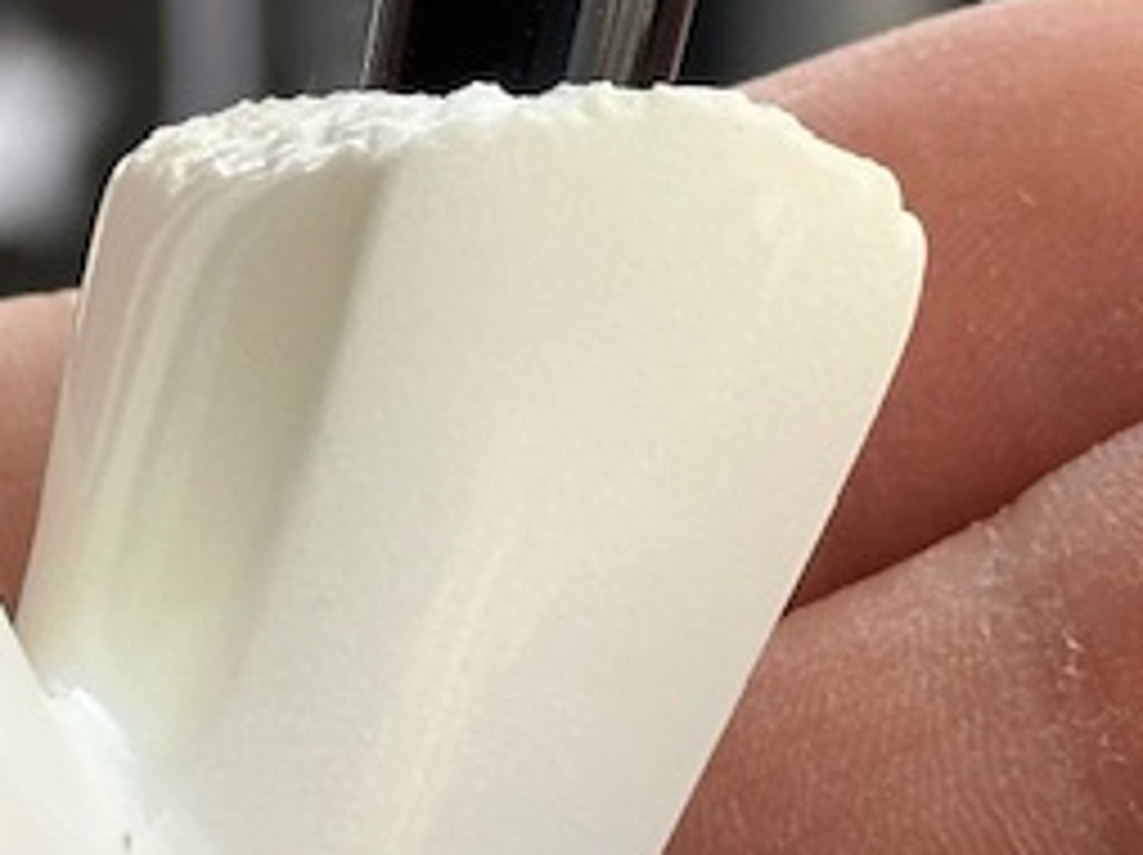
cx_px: 310
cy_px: 117
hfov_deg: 8.2
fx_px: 7983
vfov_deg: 6.1
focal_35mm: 242
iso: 64
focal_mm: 6.86
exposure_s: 1/797
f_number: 1.78
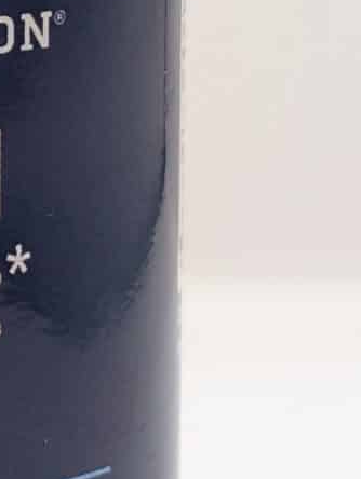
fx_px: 3136
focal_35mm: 226
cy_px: 69
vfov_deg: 8.7
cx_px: -126
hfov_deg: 6.5
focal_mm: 6.9
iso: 63
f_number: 1.68
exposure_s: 1/50.9
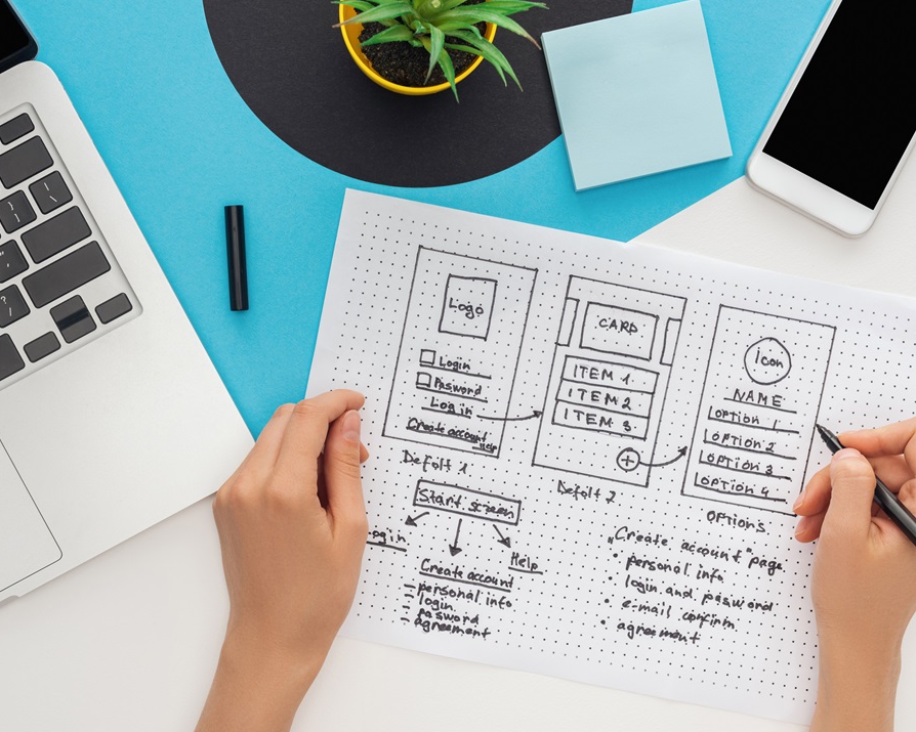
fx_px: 1708
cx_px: 374
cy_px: 387
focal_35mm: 63
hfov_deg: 30.0
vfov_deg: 24.2
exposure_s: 1/160
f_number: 9
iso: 250
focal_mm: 50
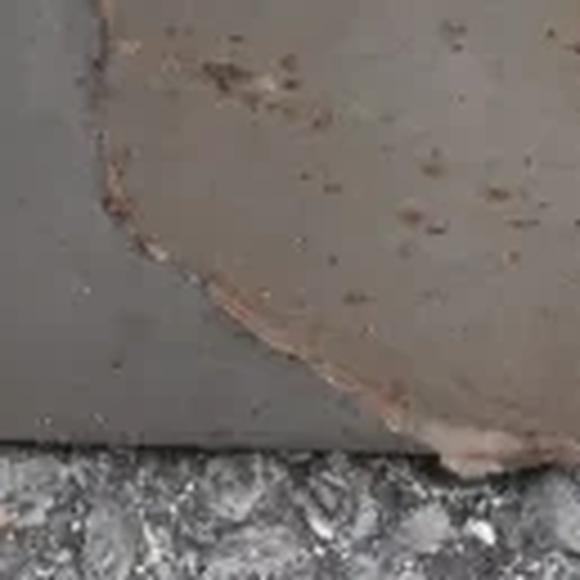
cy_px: -182
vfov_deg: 5.3
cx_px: -697
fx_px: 6275
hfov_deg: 5.2
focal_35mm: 331
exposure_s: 1/640
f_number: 13
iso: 6400
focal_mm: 55
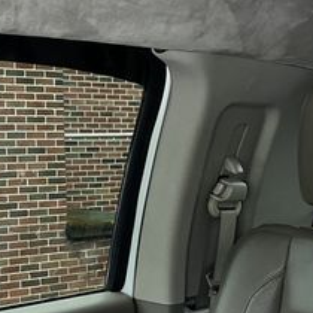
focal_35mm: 70
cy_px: 130
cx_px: -46
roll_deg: +1.9
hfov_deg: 22.9
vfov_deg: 24.6
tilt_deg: +1.3
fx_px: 716
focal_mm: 5.1
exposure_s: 1/60
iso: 200
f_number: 1.6
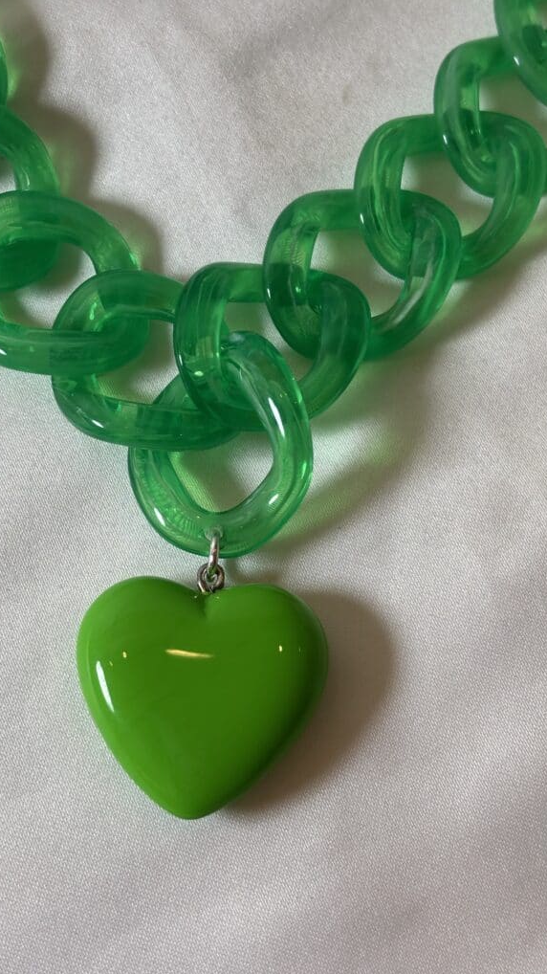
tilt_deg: -71.5
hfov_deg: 21.0
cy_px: 488
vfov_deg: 36.6
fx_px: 1471
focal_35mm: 57
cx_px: 206
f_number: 1.6
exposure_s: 1/172
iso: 32
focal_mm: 5.96
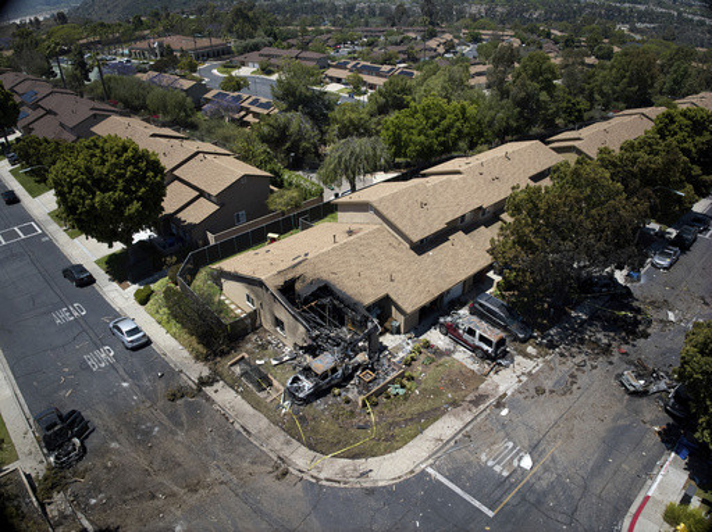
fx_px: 493
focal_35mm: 24
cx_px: 356
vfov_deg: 56.7
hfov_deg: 71.6
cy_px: 266
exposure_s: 1/1000
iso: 200
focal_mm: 12.29
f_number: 5.6
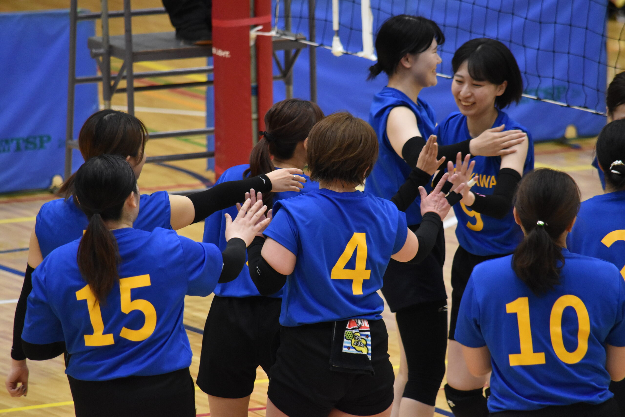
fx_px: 7031
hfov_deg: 5.1
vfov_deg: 3.4
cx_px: 312
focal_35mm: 405
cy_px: 208
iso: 3200
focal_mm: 270
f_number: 5.6
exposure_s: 1/250
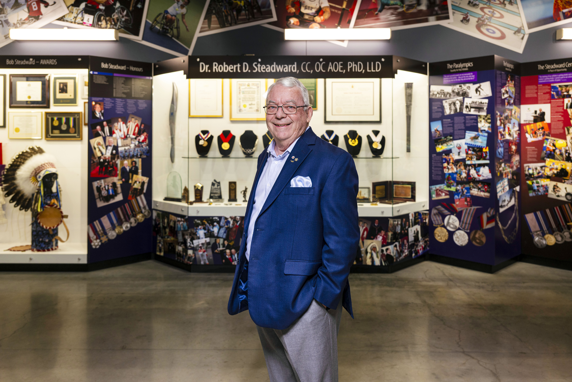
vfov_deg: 45.0
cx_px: 286
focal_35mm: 29
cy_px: 191
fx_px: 461
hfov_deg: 63.7
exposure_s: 1/50
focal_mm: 29
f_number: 4
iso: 320
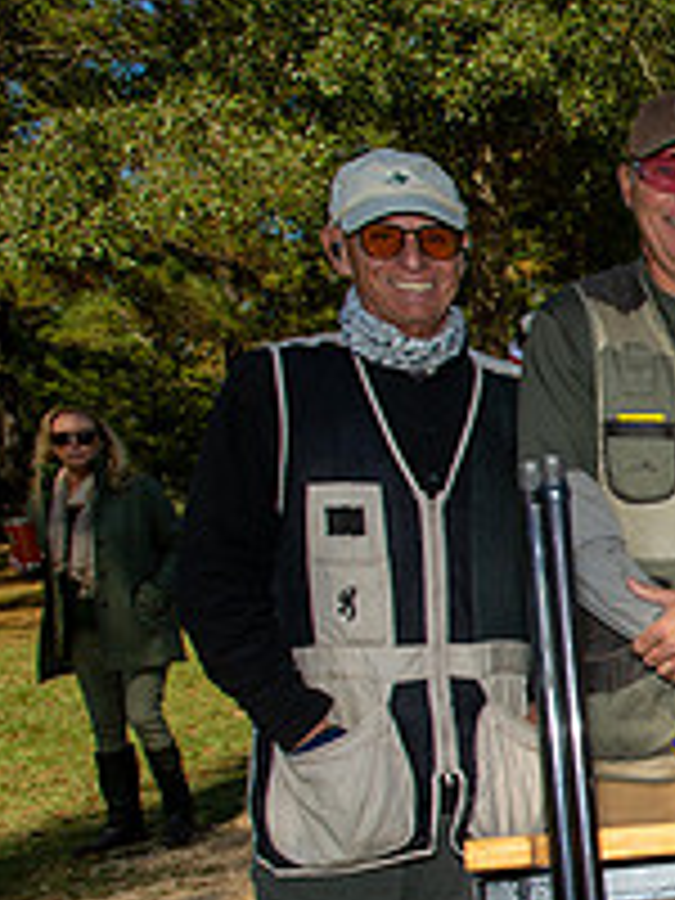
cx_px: 1080
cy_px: 648
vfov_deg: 35.5
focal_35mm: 53
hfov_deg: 21.7
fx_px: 1378
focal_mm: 19
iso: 80
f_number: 5.6
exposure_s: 1/250
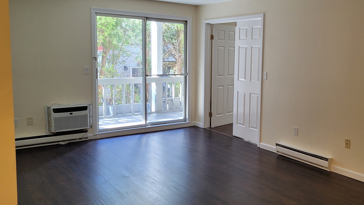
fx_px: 347
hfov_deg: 54.9
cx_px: 219
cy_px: 97
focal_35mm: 36
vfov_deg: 32.8
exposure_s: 1/120
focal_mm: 5.4
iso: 200
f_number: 1.8
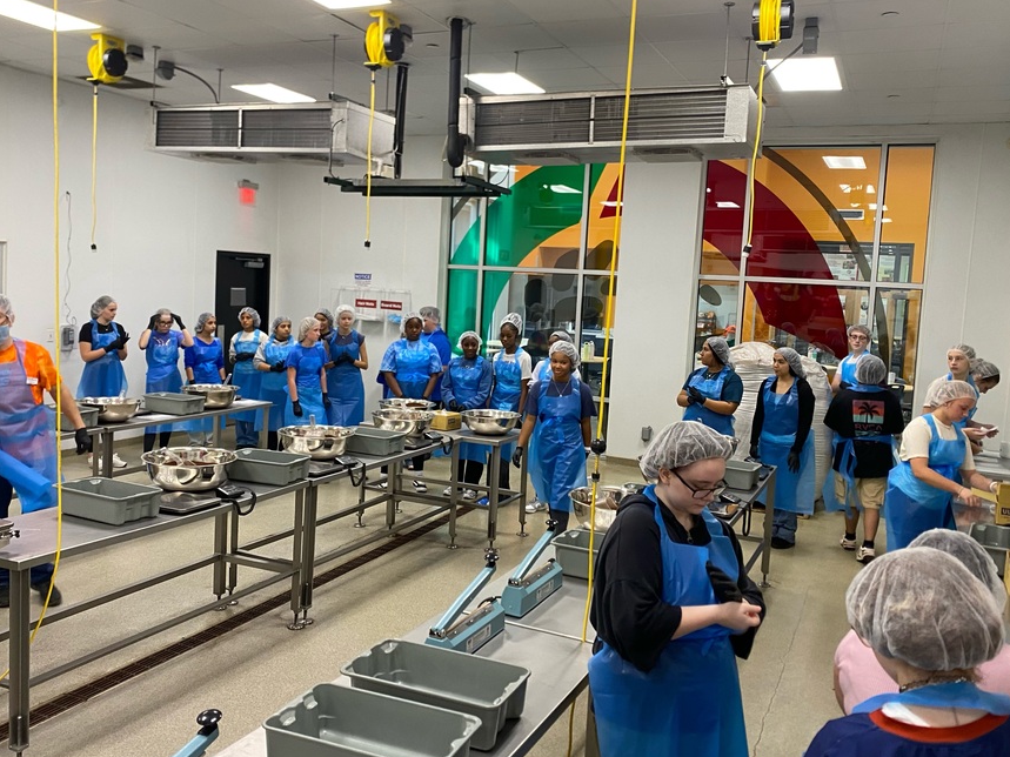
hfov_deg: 58.3
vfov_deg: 45.4
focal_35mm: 31
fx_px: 904
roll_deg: -3.2
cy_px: 356
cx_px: 482
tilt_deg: -5.5
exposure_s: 1/68
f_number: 1.8
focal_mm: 4.25
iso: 125
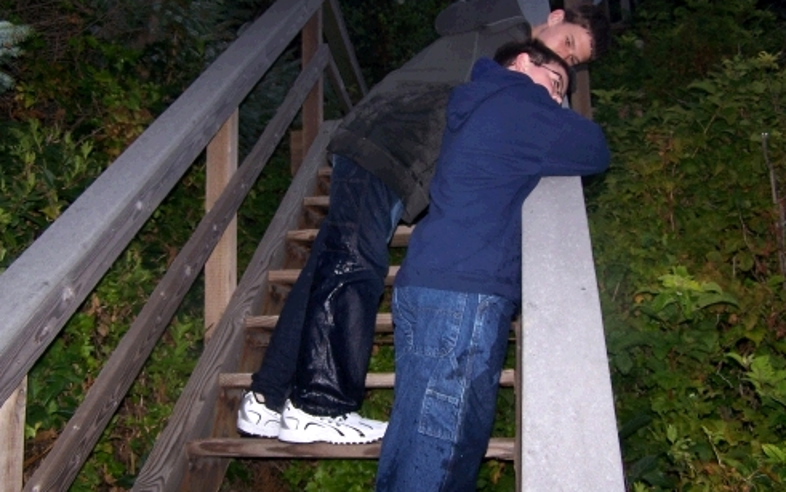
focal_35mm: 41
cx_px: 397
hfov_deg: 48.2
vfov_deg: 31.3
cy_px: 251
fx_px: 878
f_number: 2.8
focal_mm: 6.3
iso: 80
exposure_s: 1/60
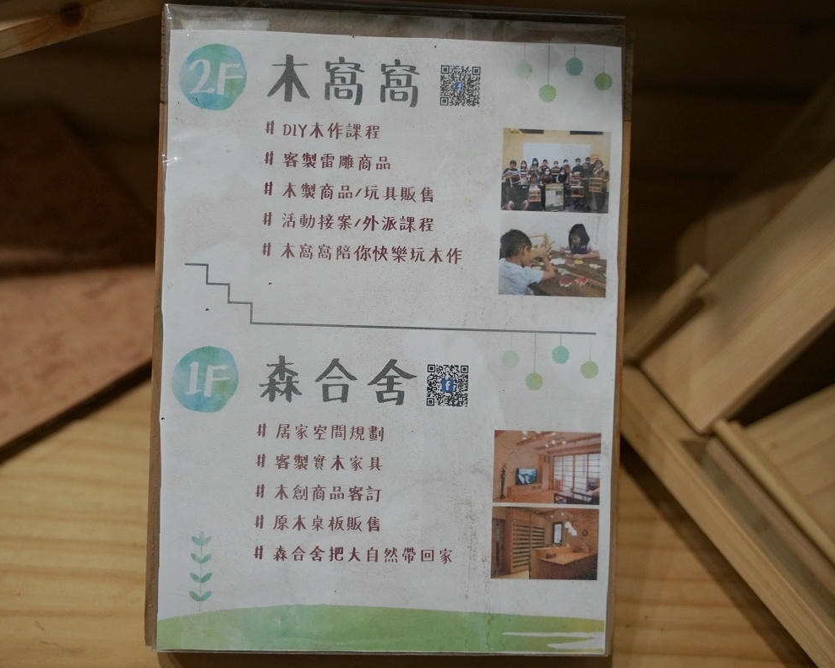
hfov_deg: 37.9
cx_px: 349
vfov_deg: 30.9
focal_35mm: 49
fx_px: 1211
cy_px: 332
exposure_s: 1/60
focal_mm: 43
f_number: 3.2
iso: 1600
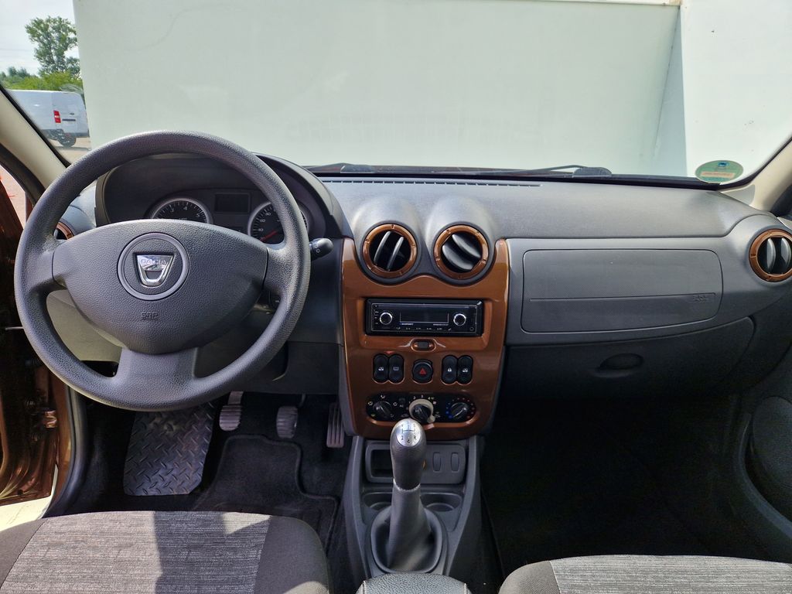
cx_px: 396
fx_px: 526
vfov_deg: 58.9
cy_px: 297
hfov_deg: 73.9
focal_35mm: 23
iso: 50
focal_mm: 5.4
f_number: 1.8
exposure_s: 1/582
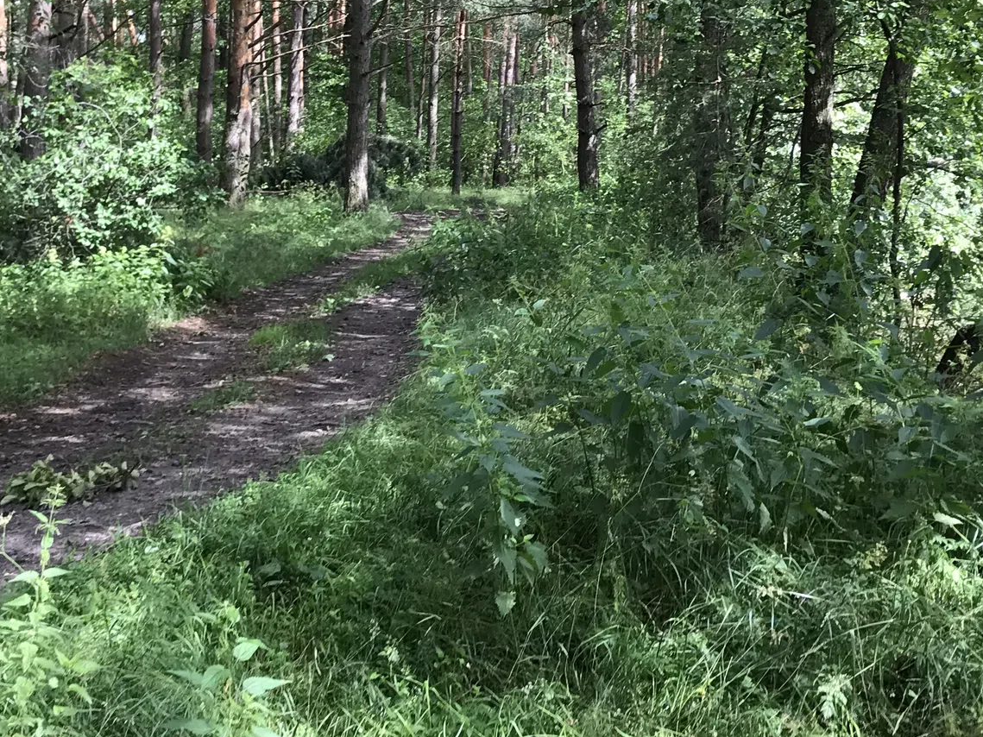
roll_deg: -0.1
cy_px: 109
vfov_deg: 24.3
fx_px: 1675
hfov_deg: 32.7
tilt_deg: +2.8
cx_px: 428
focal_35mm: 59
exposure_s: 1/170
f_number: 1.8
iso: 20
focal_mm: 3.99
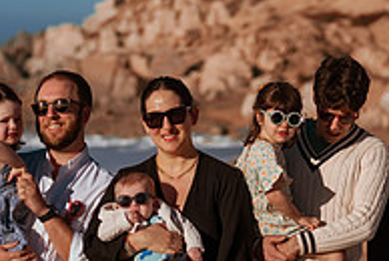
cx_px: 237
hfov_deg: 11.9
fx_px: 1872
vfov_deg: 7.9
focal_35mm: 173
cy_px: 300
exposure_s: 1/8000
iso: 50
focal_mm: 58
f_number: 2.5
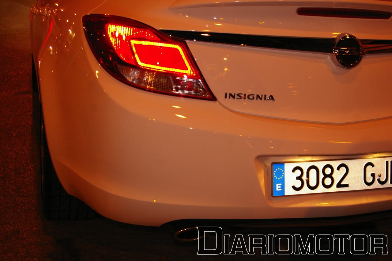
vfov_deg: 27.2
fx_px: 539
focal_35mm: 50
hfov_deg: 40.0
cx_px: 196
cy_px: 130
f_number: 5.6
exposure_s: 1/15
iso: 800
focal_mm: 33
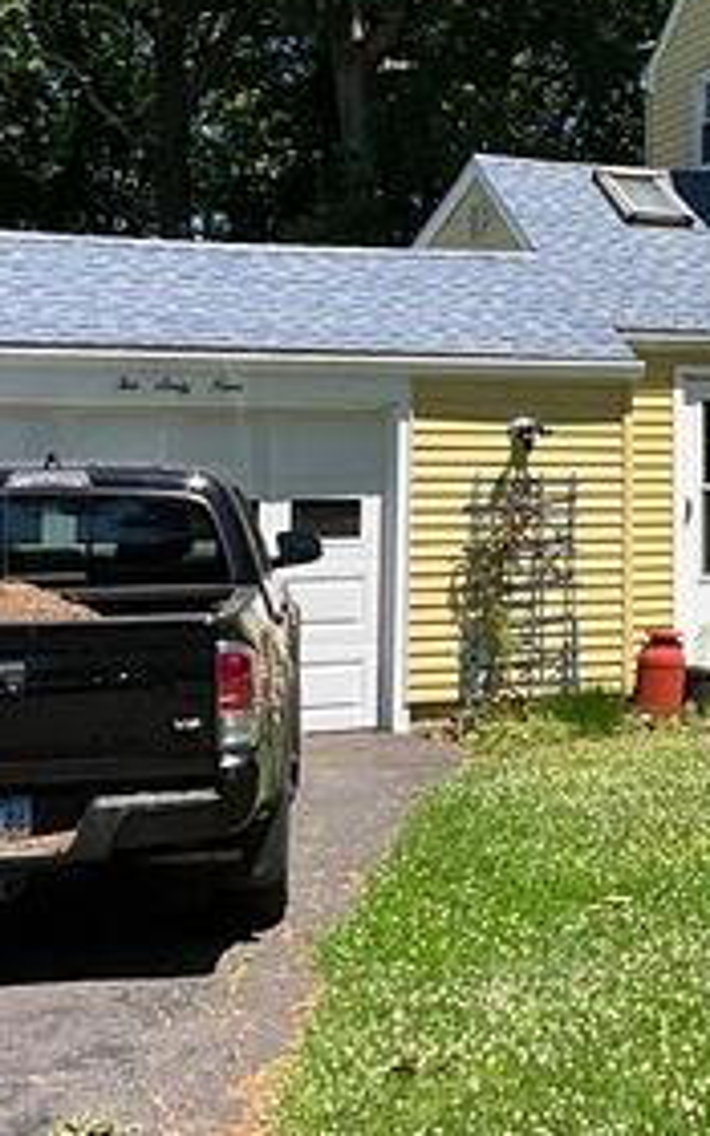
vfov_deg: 29.0
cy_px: 296
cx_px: 893
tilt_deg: +4.5
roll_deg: -0.7
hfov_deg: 17.6
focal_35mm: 70
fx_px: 2167
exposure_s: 1/1168
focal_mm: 3
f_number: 1.8
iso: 25
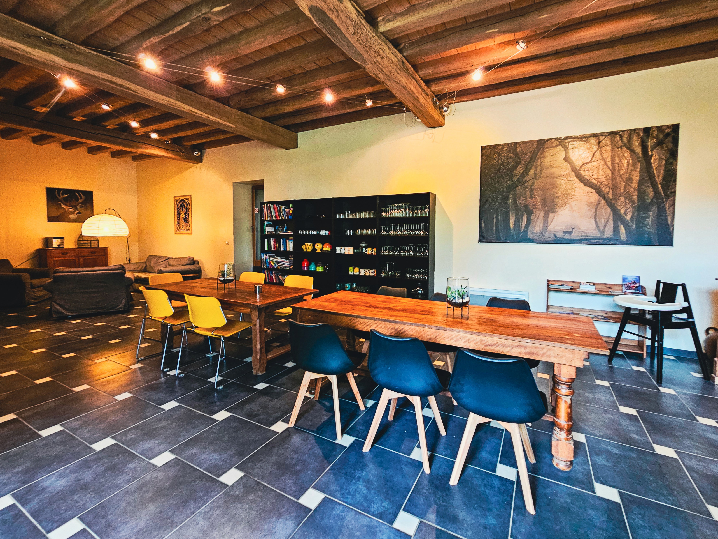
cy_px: 270
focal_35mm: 13
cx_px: 359
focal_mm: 2.2
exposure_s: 1/35
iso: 400
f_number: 2.2
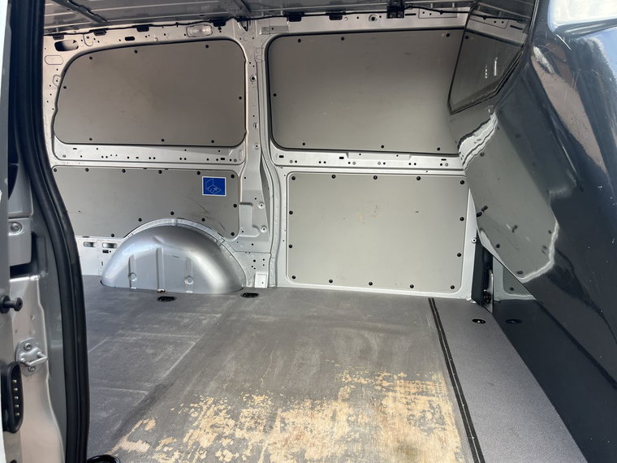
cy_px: 232
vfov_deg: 53.1
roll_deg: -0.9
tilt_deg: -10.9
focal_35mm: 26
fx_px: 463
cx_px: 308
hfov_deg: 67.3
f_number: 1.6
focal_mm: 5.1
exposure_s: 1/243
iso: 40
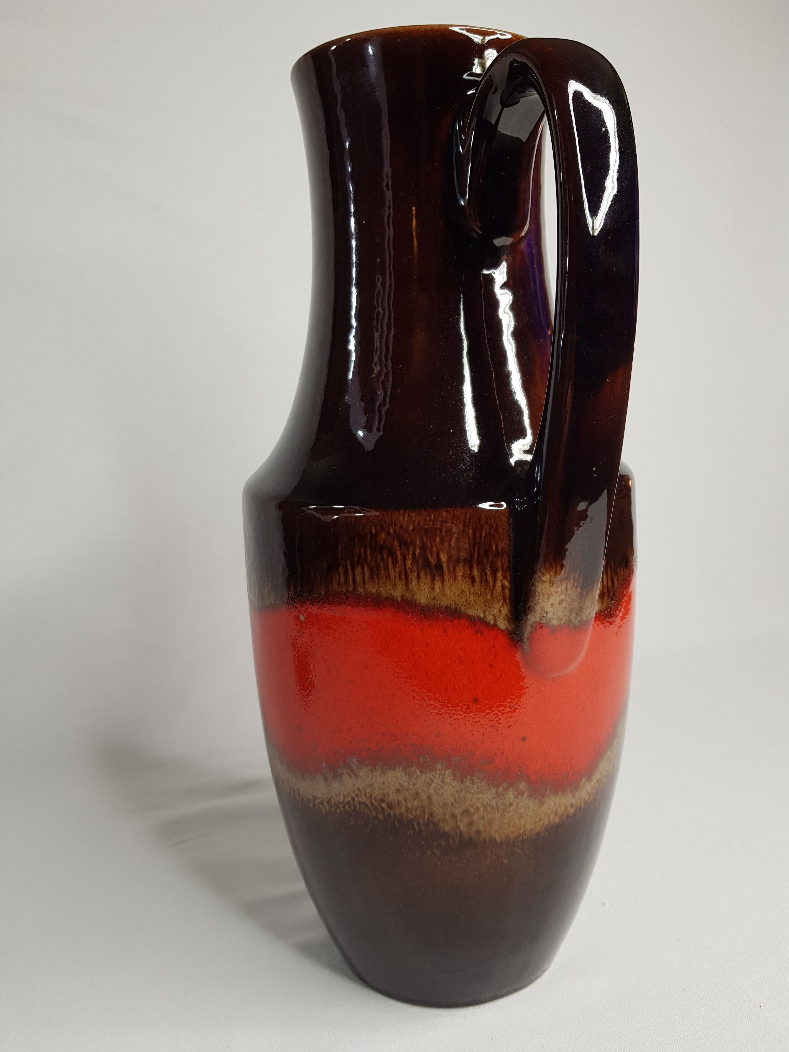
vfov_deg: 67.3
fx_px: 790
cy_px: 526
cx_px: 394
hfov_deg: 53.1
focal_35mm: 26
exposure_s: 1/100
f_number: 1.7
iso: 50
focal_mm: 4.2
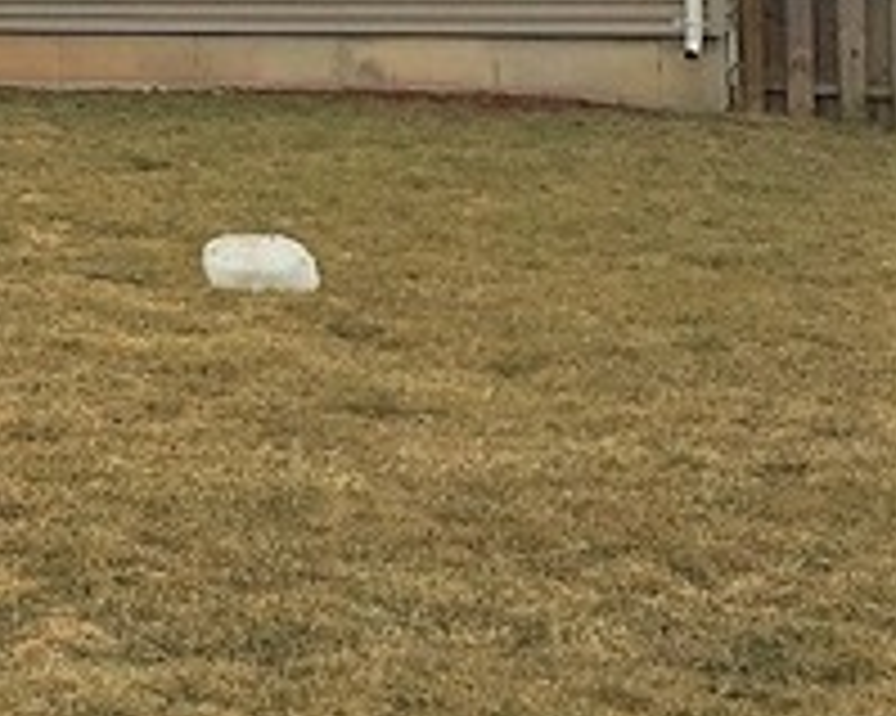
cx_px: -540
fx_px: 2412
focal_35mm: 91
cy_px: -65
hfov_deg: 18.1
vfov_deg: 16.4
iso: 32
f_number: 2.2
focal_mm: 4.15
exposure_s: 1/659
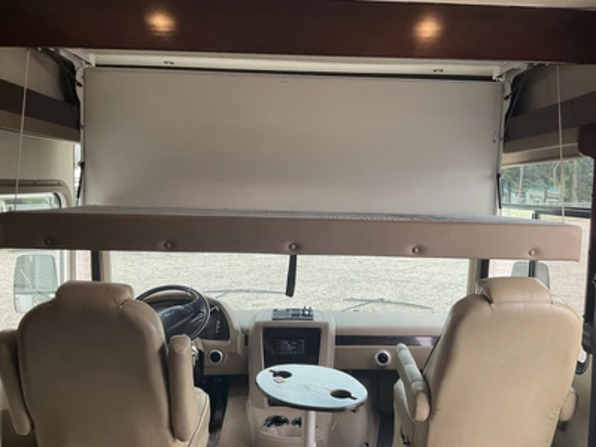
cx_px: 298
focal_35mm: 29
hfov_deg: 61.7
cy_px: 224
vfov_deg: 48.2
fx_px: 499
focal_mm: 3
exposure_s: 1/122
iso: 32
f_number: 1.8
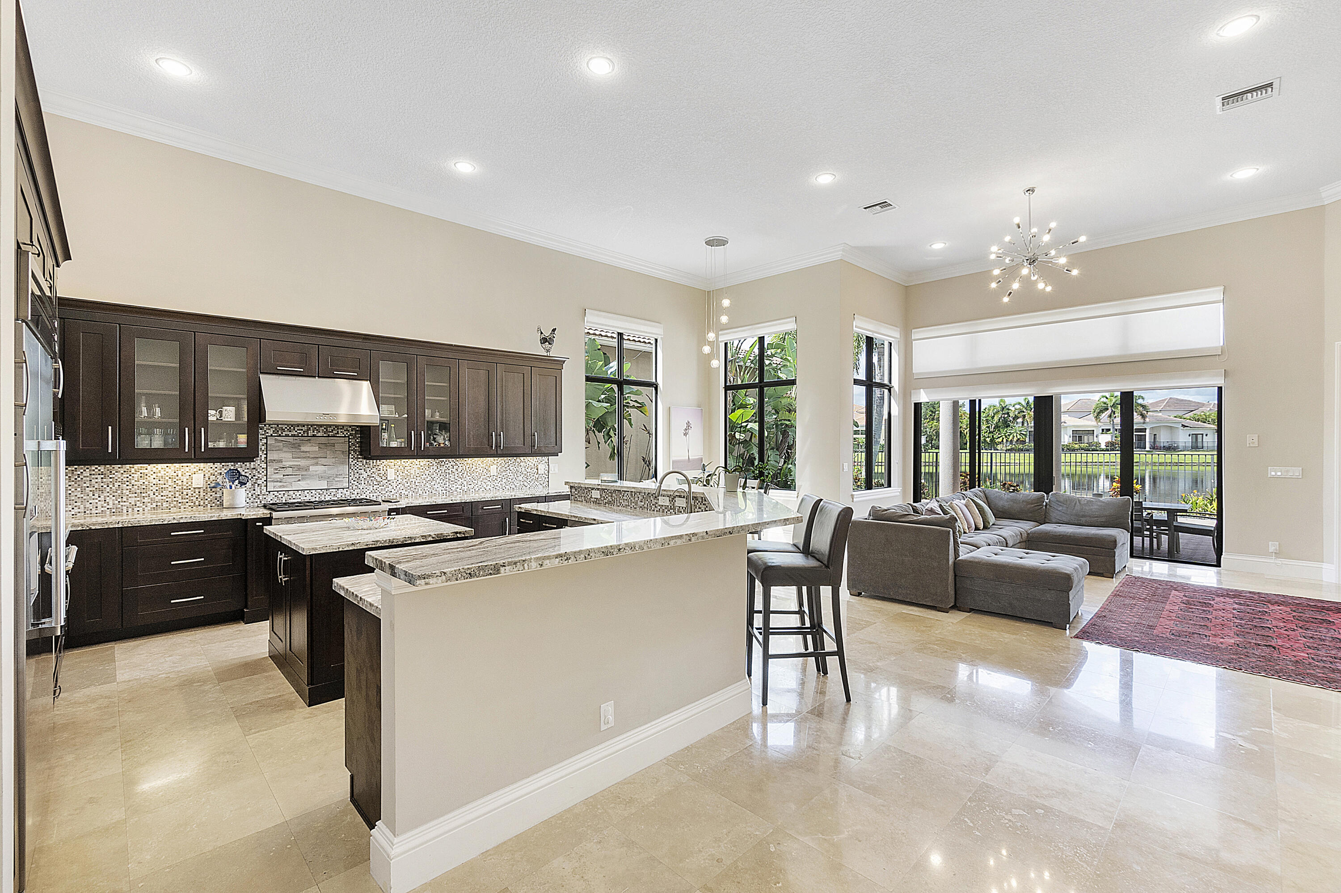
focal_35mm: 15
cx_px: 670
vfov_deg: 77.3
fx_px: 559
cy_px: 446
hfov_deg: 100.4
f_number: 9
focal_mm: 10
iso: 250
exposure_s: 1/15
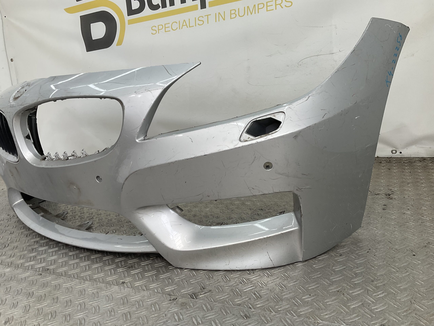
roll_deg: +5.8
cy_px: 163
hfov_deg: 61.7
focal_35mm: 29
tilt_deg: -15.6
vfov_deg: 48.2
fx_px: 364
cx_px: 217
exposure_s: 1/199
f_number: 1.8
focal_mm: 3
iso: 16
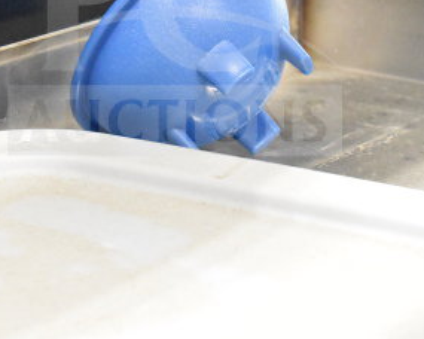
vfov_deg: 9.3
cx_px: 174
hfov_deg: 11.6
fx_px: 2083
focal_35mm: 166
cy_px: 38
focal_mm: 55
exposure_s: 1/100
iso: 12800
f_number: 5.6
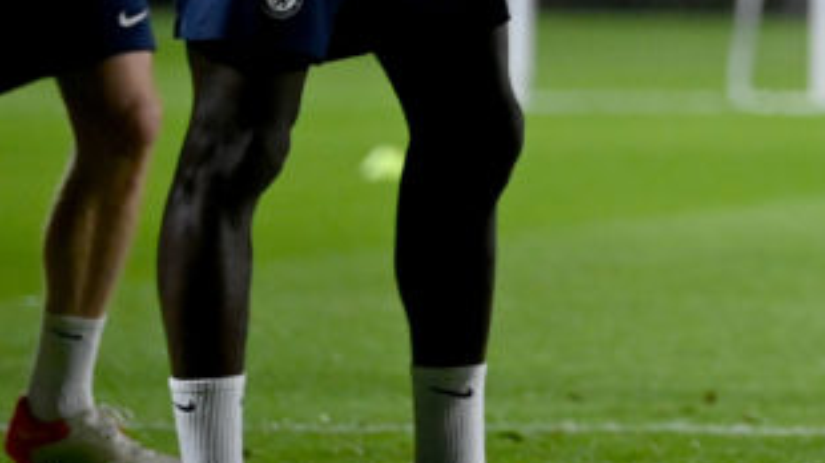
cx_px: 1339
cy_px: -249
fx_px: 11348
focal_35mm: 519
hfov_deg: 4.1
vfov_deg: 2.3
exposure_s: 1/400
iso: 3200
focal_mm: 150
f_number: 2.8
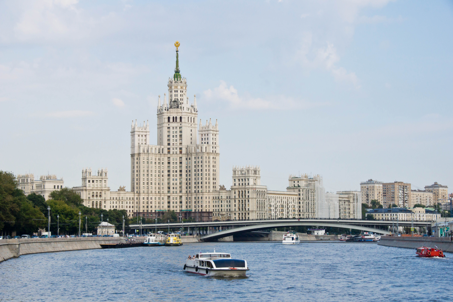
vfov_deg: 18.2
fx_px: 944
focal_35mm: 75
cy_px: 151
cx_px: 226
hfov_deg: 27.0
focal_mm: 50
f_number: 11
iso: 200
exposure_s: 1/80
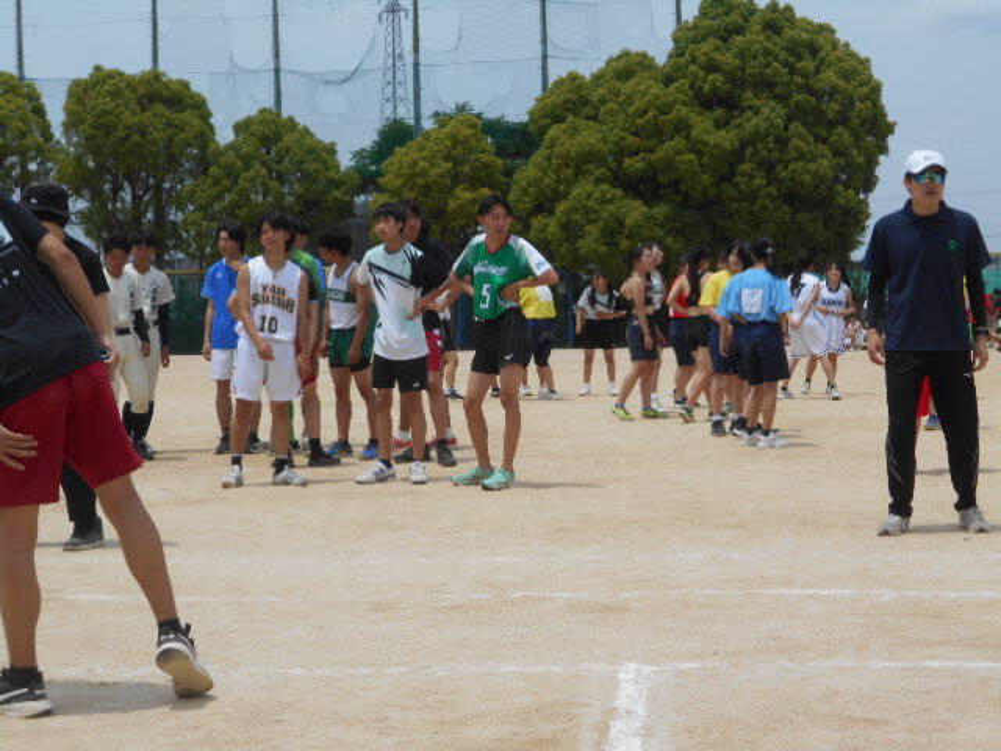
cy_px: 376
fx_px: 1909
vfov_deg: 22.3
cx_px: 500
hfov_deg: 29.4
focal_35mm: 66
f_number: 5.3
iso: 80
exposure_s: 1/800
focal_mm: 11.6
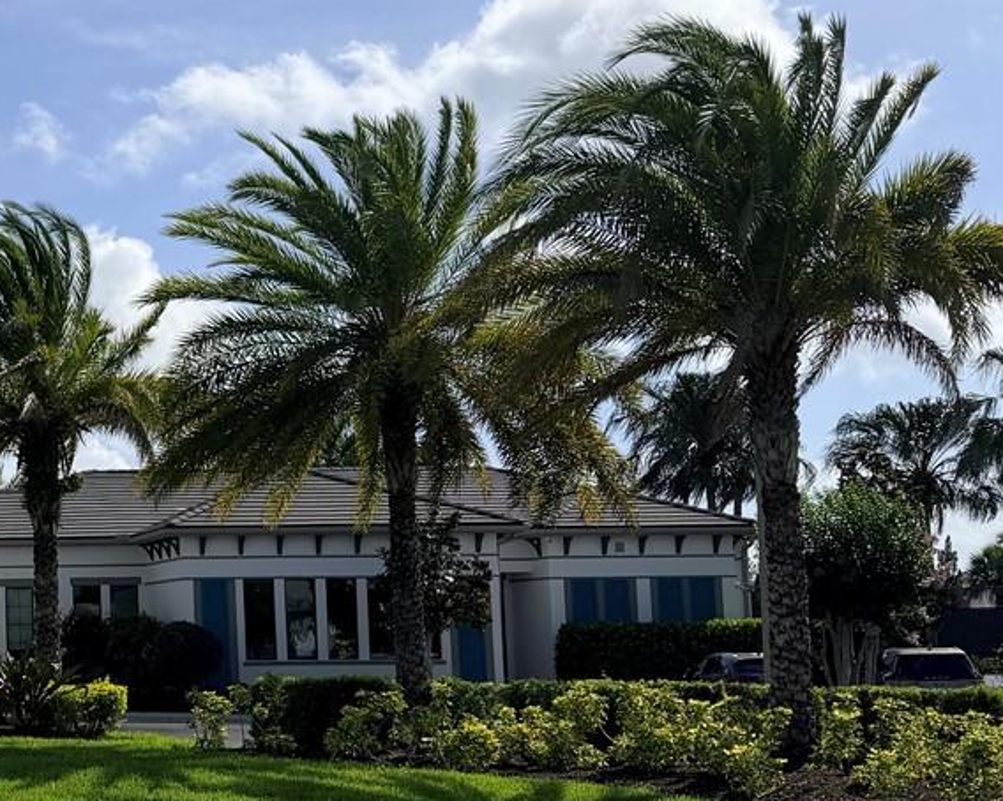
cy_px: 462
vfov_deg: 23.1
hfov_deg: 25.5
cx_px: -235
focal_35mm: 66
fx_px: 1959
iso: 80
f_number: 1.78
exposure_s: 1/9091
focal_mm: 6.76
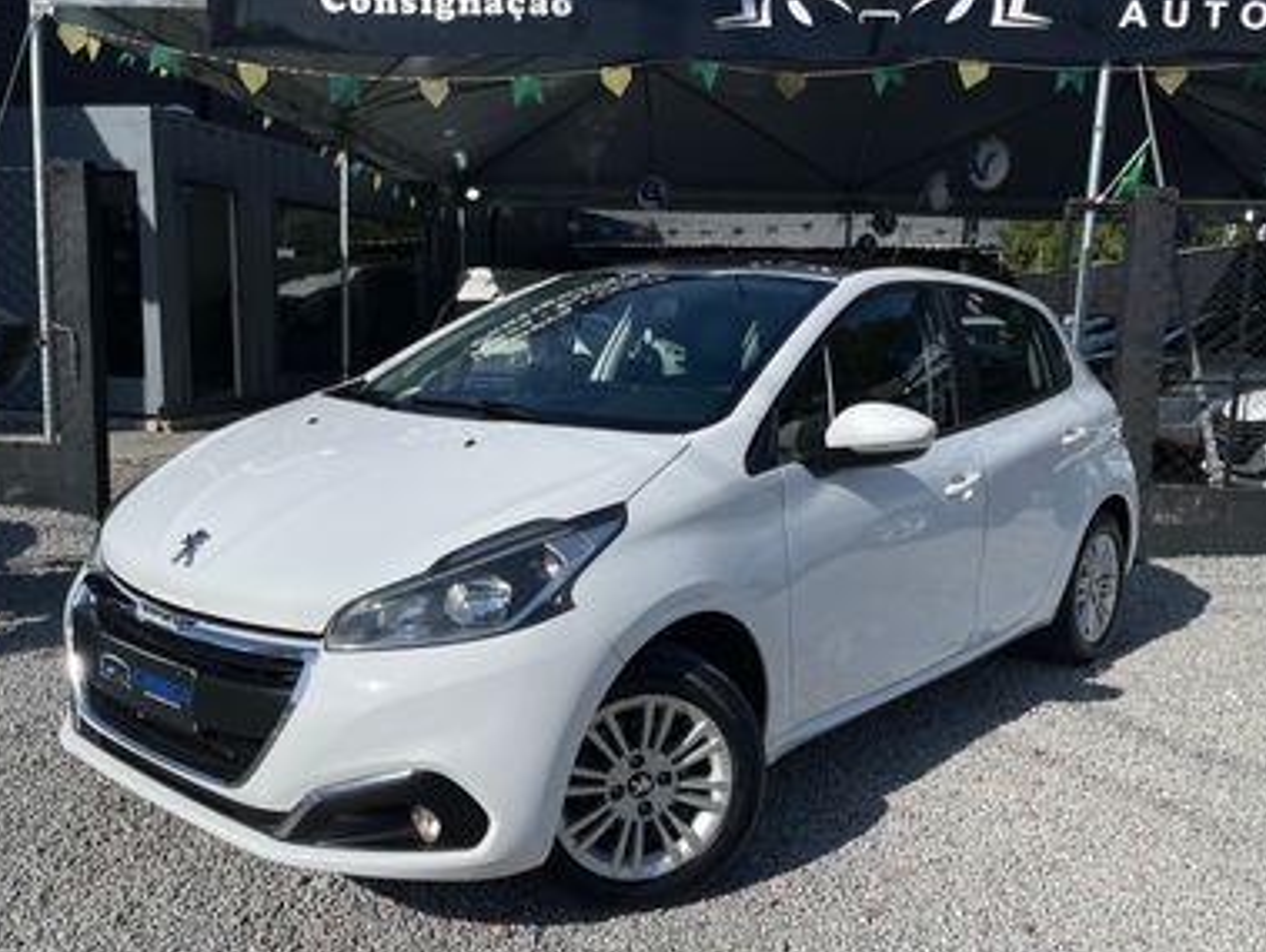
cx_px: 631
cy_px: 508
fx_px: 1135
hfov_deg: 58.3
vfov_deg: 45.5
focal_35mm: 31
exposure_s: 1/10989
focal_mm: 5.1
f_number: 1.6
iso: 32
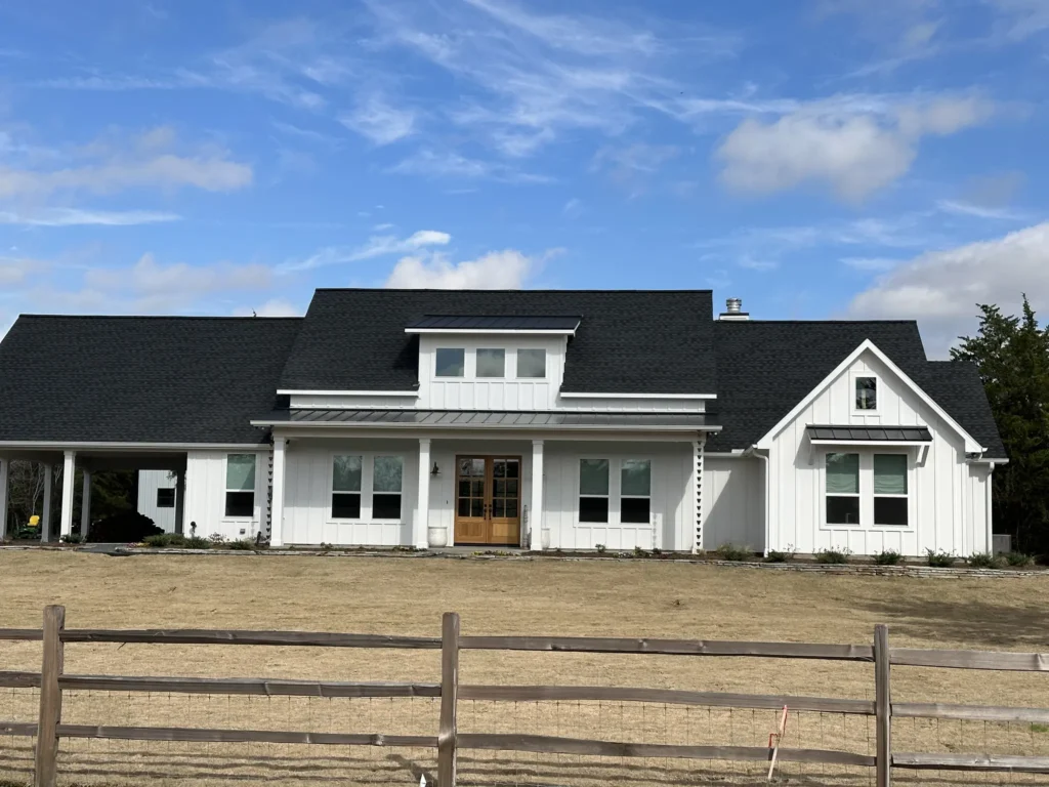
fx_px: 1455
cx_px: 524
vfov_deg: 30.3
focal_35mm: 48
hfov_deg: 39.7
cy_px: 394
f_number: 1.78
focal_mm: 6.86
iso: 64
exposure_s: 1/5882
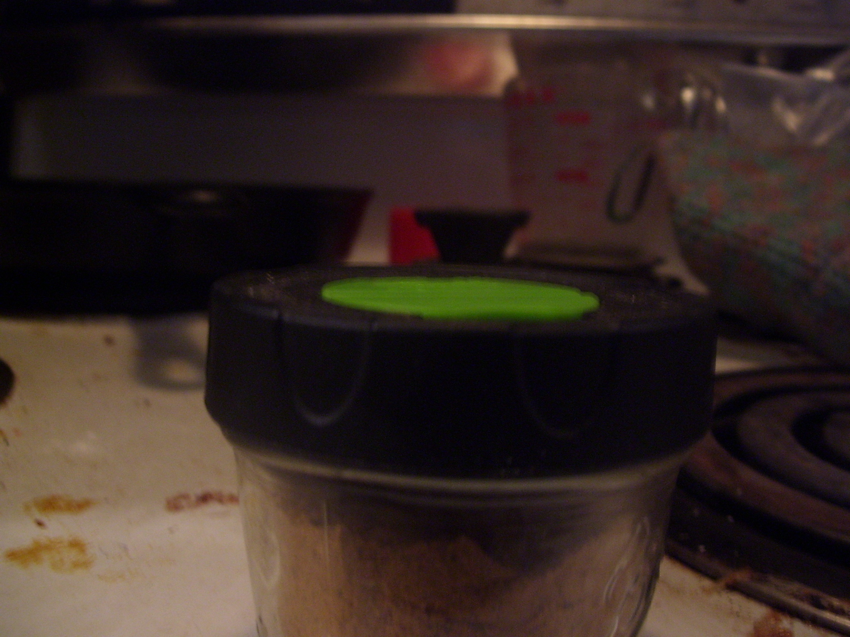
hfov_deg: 51.4
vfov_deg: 39.7
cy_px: 318
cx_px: 425
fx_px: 884
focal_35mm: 36
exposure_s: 1/8
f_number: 2.7
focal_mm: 6
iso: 160
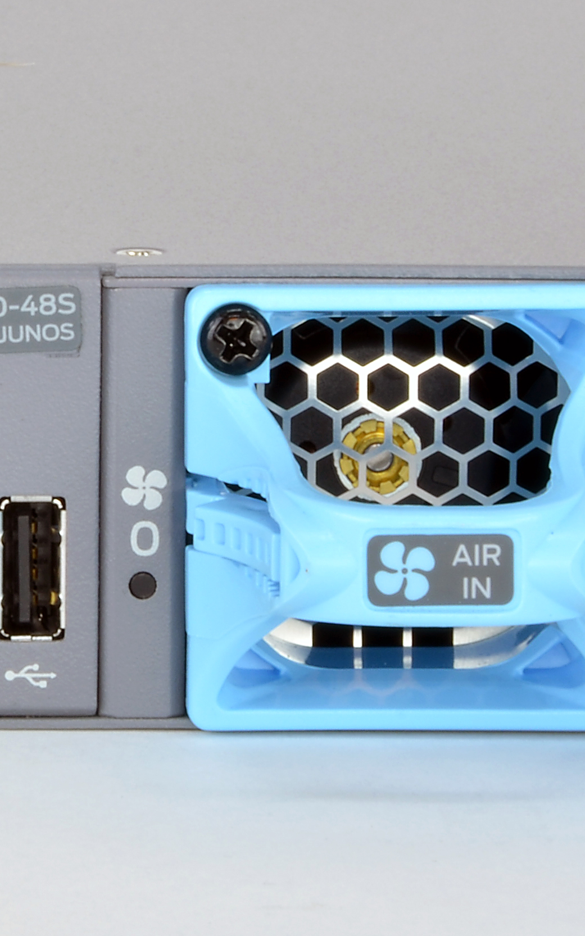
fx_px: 8062
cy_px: 145
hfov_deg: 4.1
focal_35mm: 316
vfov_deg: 6.6
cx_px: -179
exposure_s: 1.6
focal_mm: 70
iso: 100
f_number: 32
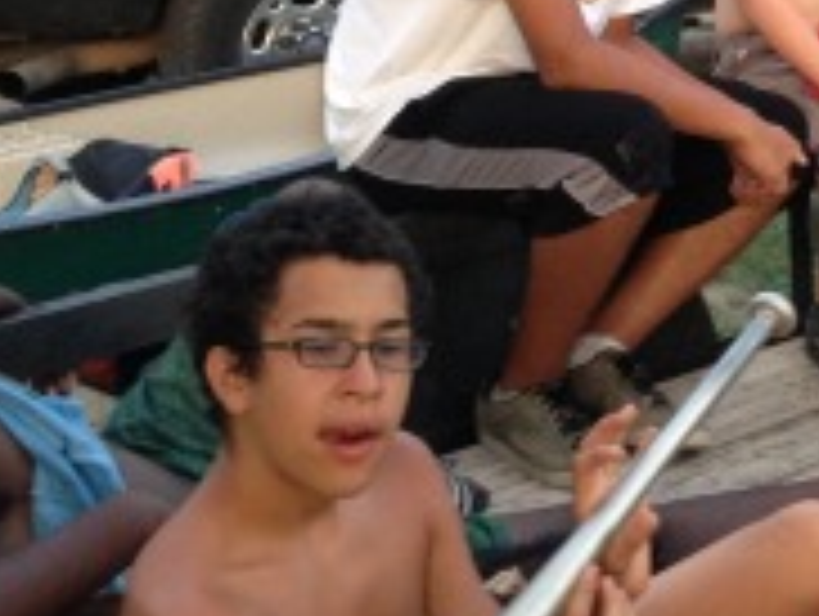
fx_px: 2914
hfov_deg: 15.5
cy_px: -54
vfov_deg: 11.9
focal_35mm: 123
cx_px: 927
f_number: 2.4
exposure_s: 1/20
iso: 125
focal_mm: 4.28
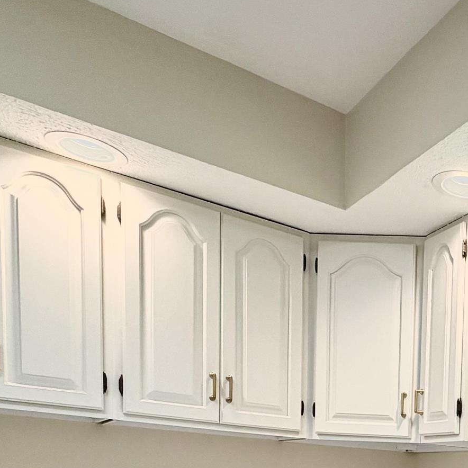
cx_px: 580
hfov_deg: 31.8
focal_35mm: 43
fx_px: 658
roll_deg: -2.2
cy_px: 552
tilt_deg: -4.9
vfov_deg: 32.7
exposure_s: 1/120
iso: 80
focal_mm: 2.22
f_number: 2.2
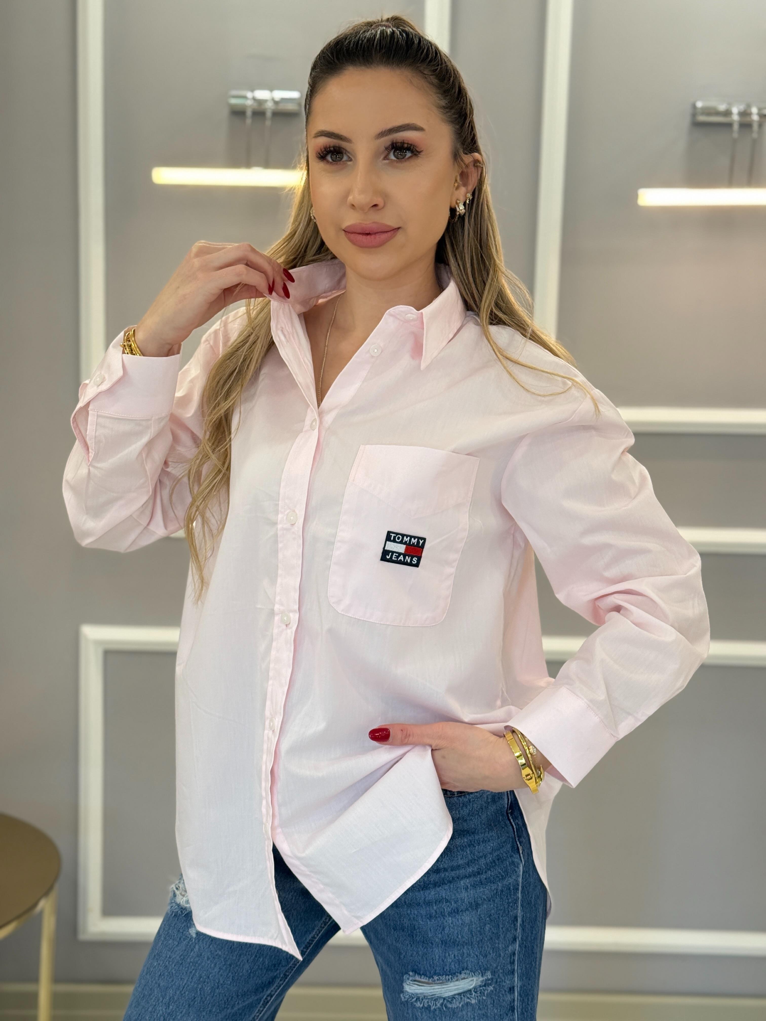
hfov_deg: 30.3
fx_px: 1416
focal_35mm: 48
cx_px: 383
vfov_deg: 39.7
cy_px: 510
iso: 200
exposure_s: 1/223
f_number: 1.78
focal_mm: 6.76
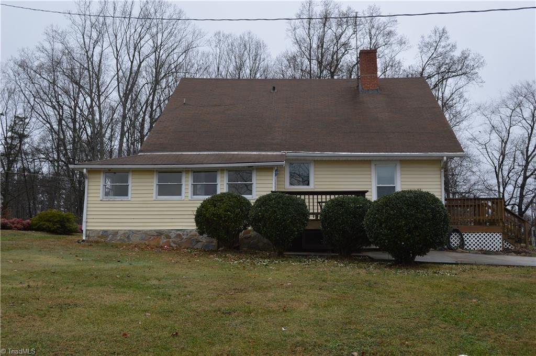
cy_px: 178
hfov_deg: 53.2
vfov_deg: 36.8
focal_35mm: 36
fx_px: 535
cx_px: 268
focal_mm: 24
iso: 140
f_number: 5.6
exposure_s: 1/125
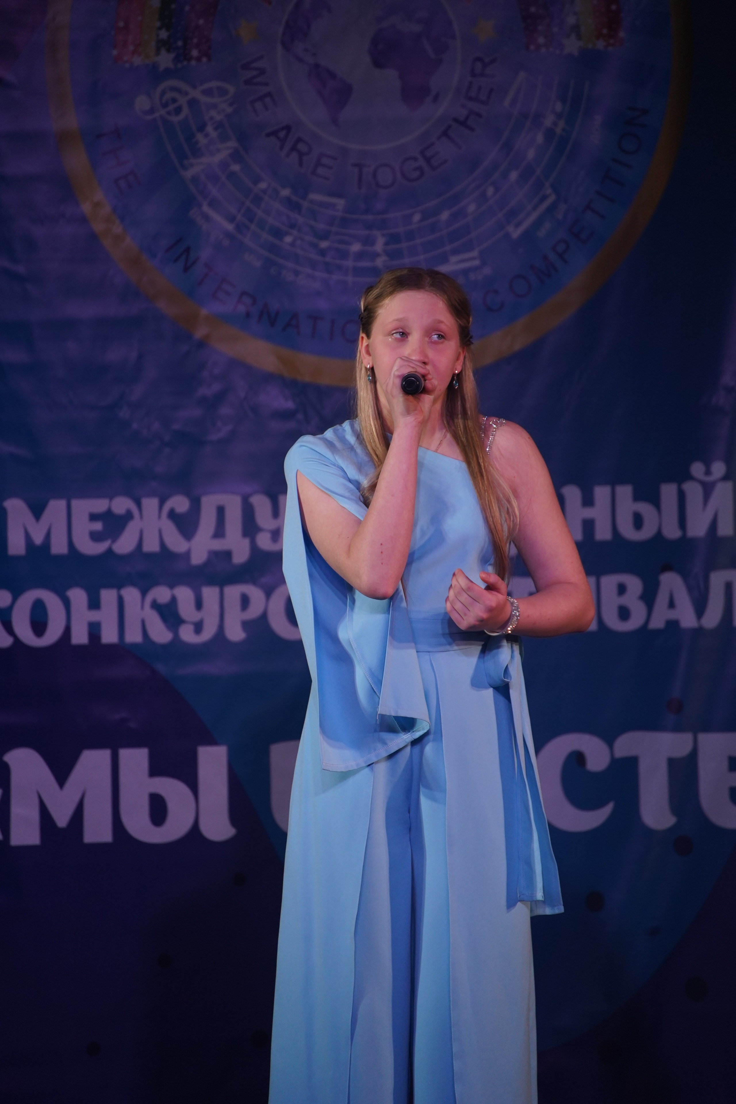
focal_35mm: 300
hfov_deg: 4.6
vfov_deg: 6.9
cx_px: 368
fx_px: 9199
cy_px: 552
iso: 1600
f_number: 6.3
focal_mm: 300
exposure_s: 1/250
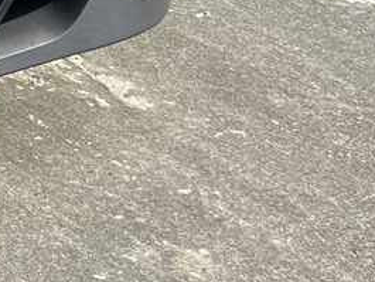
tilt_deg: -17.6
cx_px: -495
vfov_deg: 9.7
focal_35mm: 147
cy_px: -199
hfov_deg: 11.4
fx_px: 1593
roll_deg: +3.2
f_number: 1.5
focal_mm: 5.7
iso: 50
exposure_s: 1/786
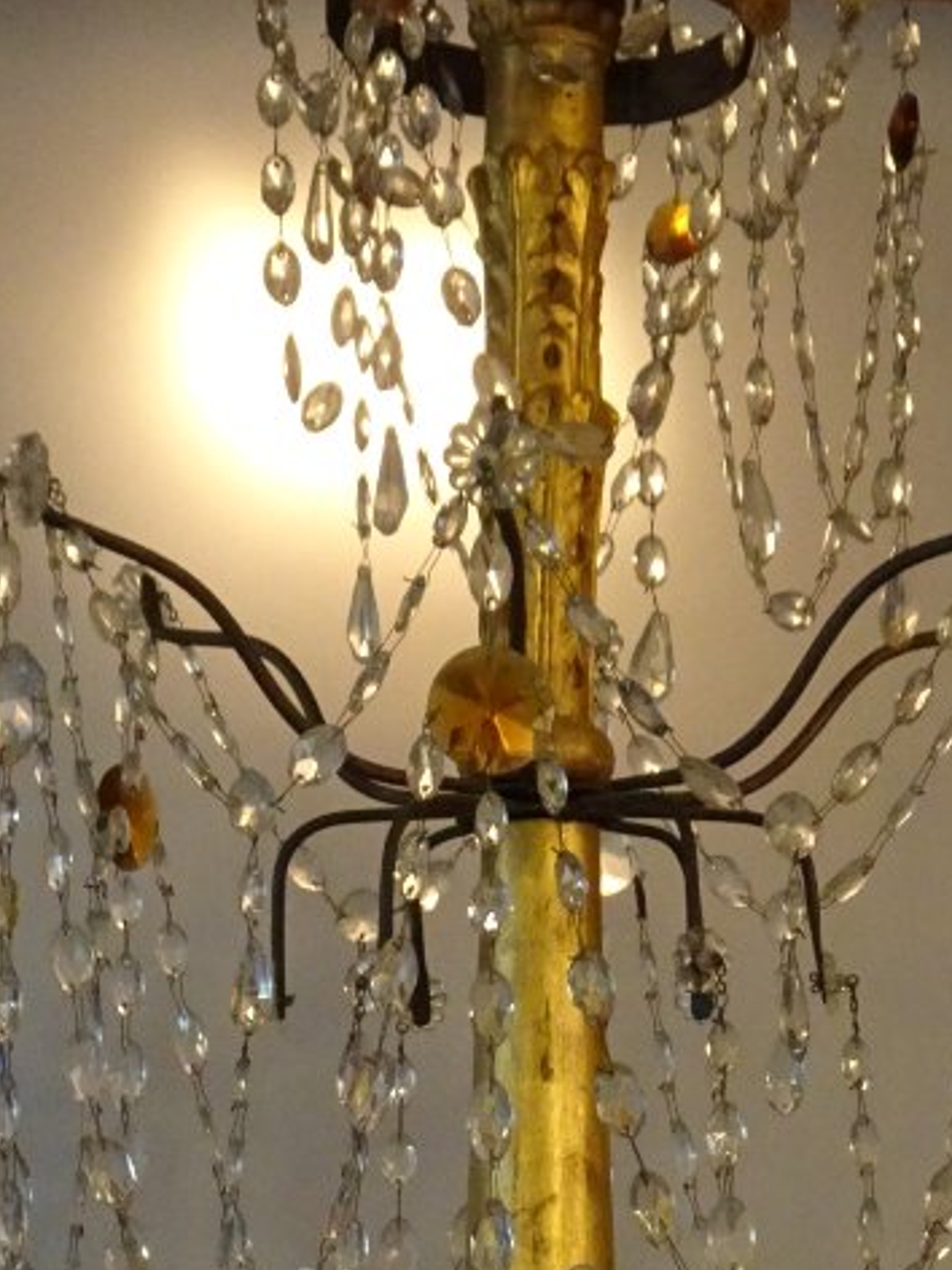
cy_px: 1563
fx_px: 4474
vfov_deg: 15.5
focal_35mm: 122
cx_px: 495
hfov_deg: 12.1
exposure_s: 1/40
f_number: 4.5
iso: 800
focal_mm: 8.18
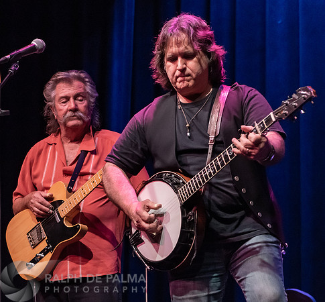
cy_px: 192
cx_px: 139
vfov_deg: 13.1
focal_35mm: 128
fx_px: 1309
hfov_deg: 14.1
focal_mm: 70
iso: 1600
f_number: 4
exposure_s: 1/160
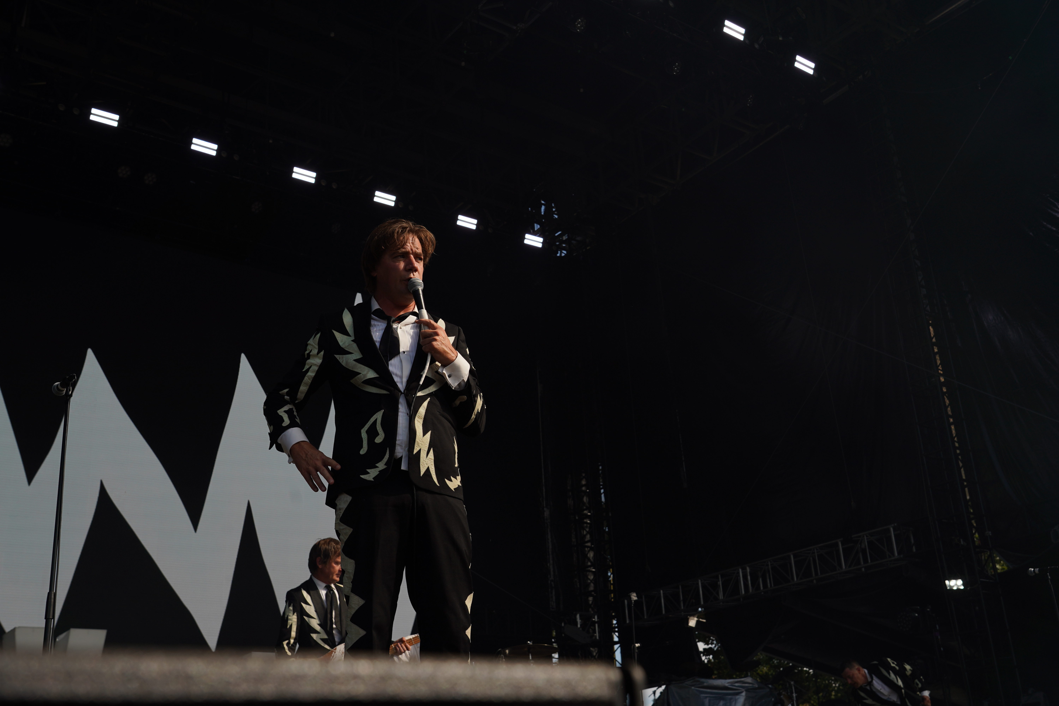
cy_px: 353
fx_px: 1118
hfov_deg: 50.7
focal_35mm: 38
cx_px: 530
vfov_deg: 35.1
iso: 100
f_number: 8
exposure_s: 1/500
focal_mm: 38
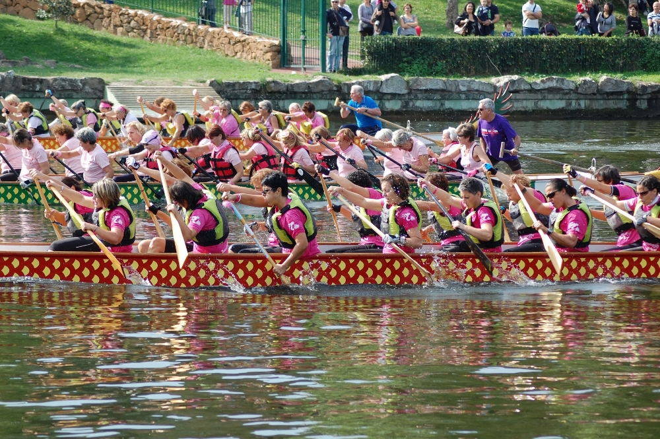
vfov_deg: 7.9
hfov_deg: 11.8
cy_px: 220
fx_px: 3187
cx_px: 330
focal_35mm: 174
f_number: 5.6
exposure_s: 1/500
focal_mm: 116
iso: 320
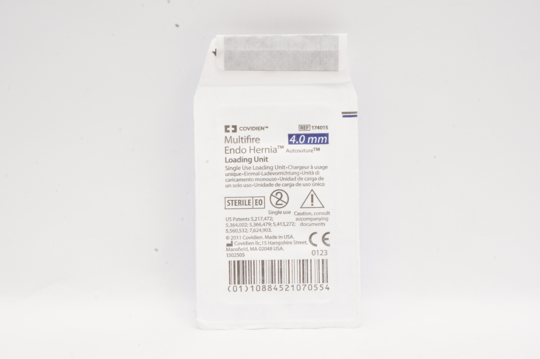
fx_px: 884
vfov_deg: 22.9
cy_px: 181
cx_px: 277
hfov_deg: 34.0
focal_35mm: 59
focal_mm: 38
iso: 1600
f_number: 25
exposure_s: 1/13
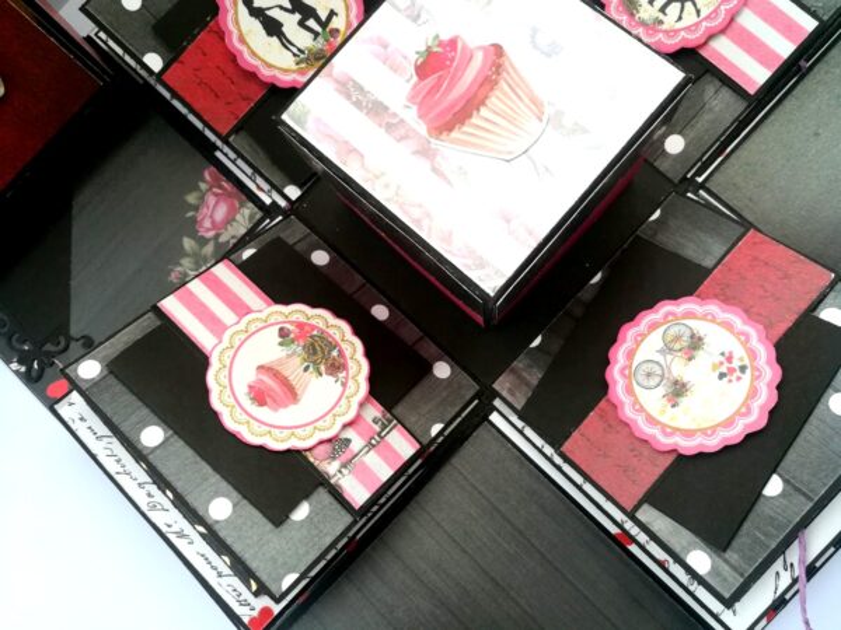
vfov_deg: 53.1
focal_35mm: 26
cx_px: 420
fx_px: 632
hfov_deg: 67.3
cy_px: 315
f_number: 2.2
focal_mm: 3.83
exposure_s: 1/33.3
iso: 80
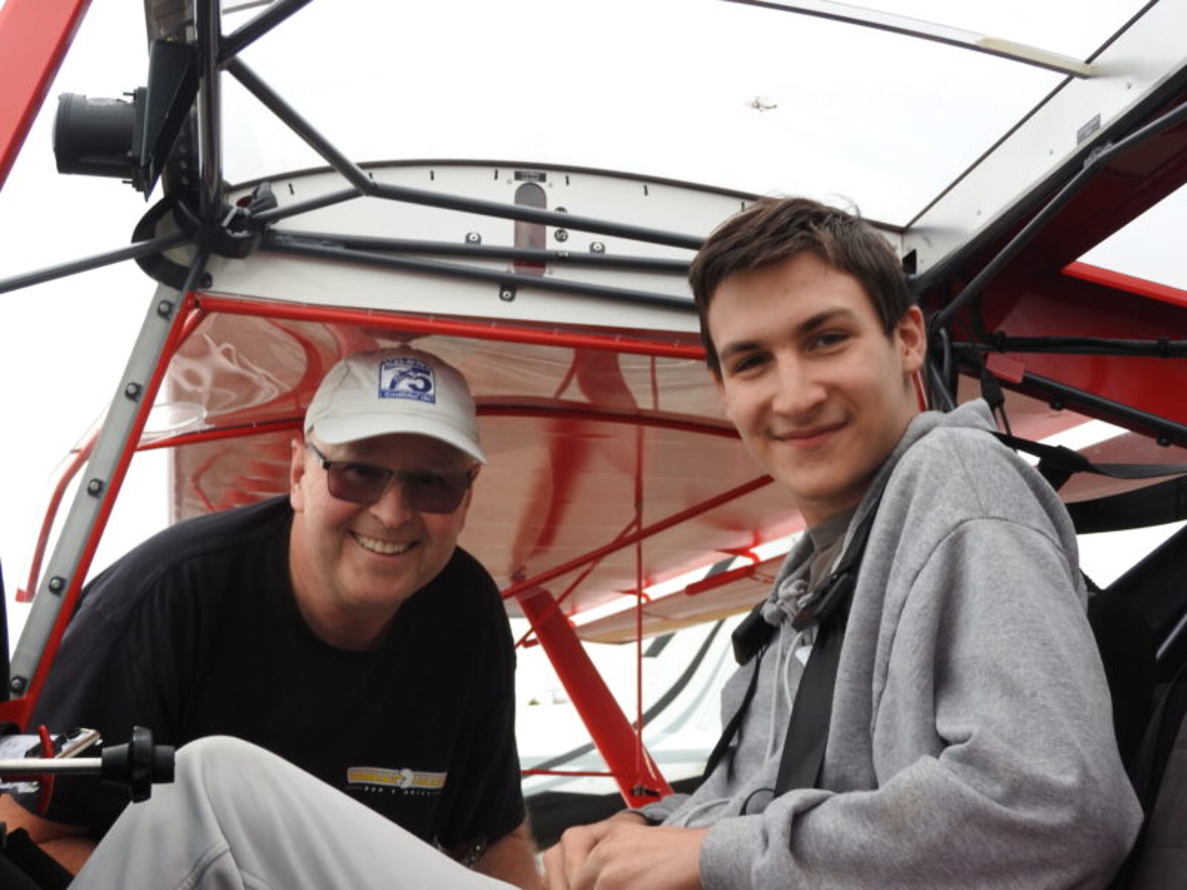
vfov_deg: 26.6
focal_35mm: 55
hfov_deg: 34.9
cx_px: 594
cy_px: 445
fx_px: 1886
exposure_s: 1/100
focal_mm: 9.9
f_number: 4
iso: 100
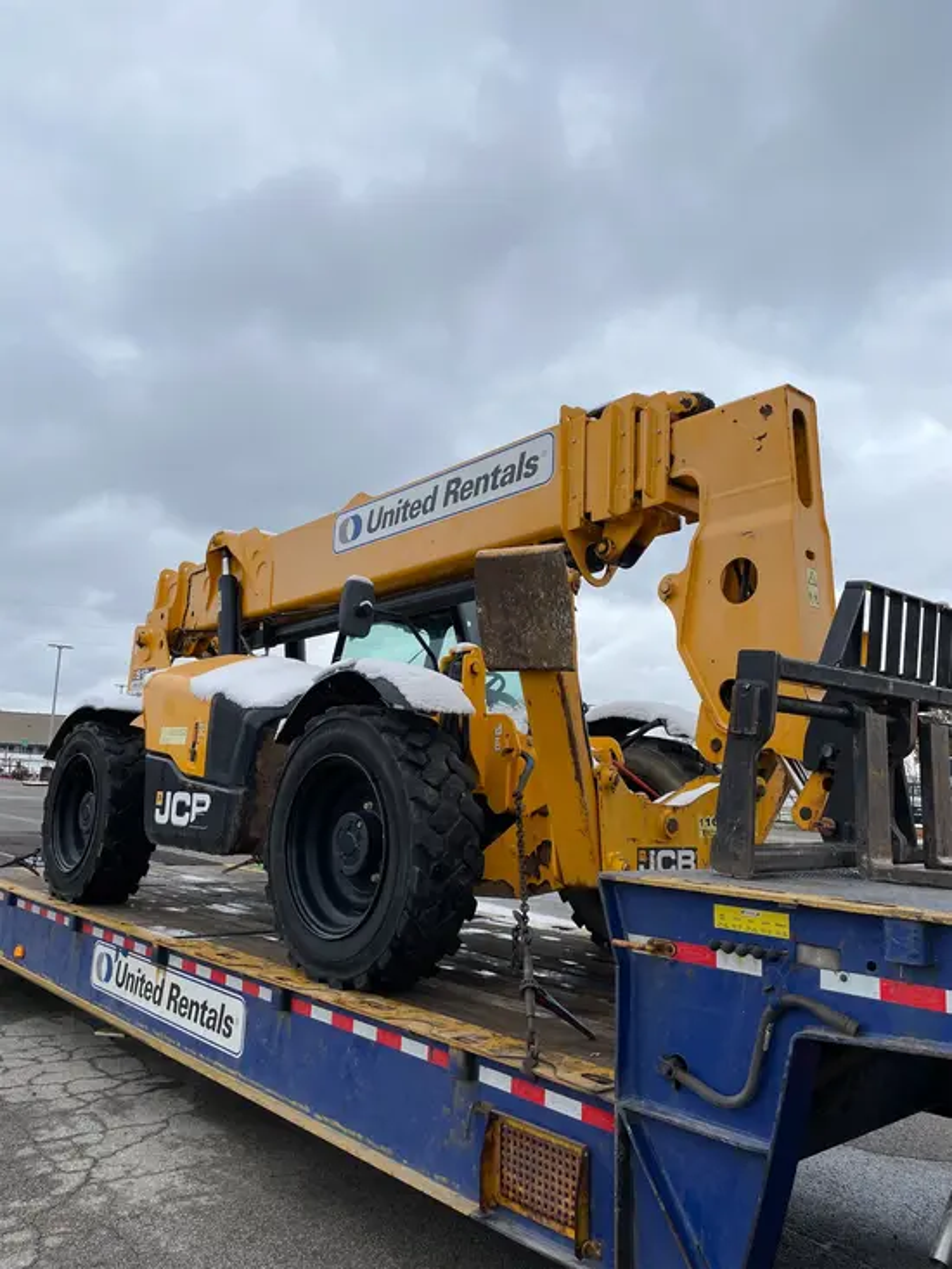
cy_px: 634
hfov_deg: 53.1
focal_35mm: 26
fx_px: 953
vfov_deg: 67.3
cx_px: 476
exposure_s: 1/1511
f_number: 1.6
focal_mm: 4.2
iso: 32
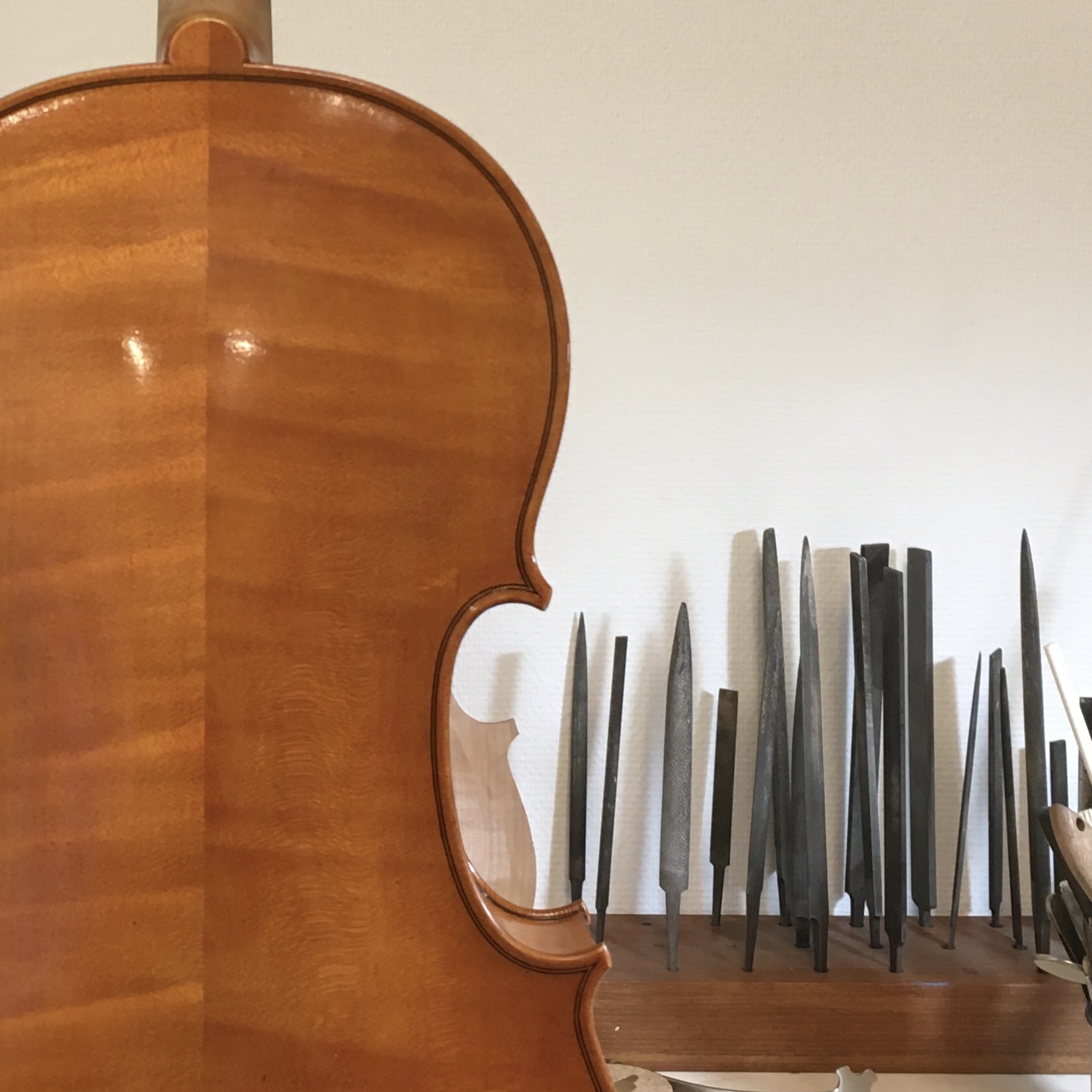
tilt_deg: -2.5
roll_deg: +0.1
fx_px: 2213
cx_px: 250
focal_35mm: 62
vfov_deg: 27.4
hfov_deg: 27.3
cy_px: 314
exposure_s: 1/33
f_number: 2.2
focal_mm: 4.15
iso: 125
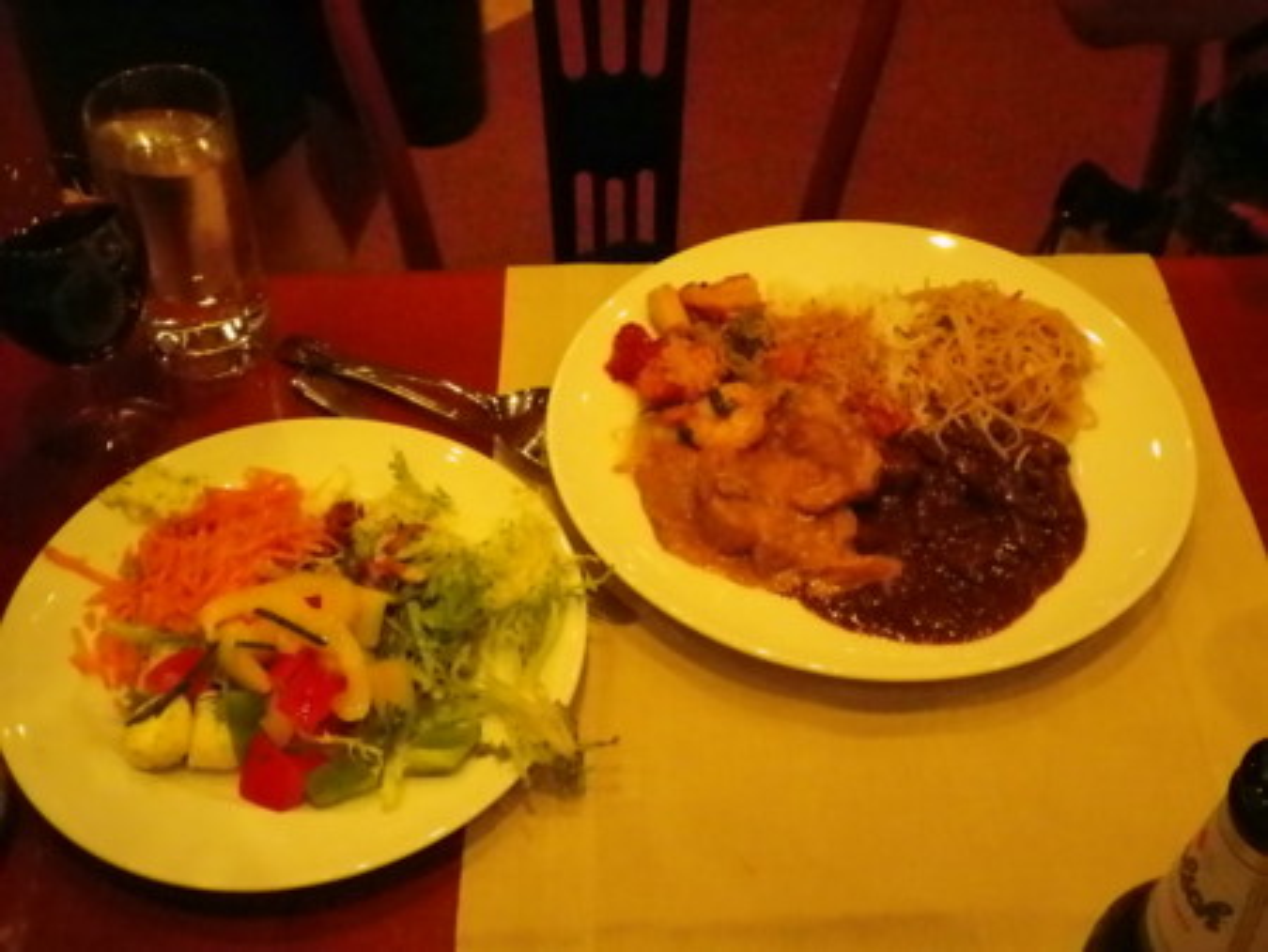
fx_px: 1723
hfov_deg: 40.4
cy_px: 476
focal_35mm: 47
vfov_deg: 30.9
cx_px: 634
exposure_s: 1/30
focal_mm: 8.46
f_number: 4.6
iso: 800
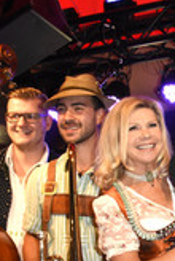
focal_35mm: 74
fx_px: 537
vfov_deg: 26.7
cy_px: 216
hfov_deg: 16.1
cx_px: 298
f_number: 6.3
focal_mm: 18
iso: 1600
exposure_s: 1/60
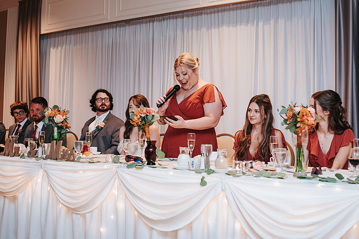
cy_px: 89
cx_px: 179
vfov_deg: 30.4
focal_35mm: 44
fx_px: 439
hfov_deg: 44.5
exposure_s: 1/160
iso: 1000
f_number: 2.8
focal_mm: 35
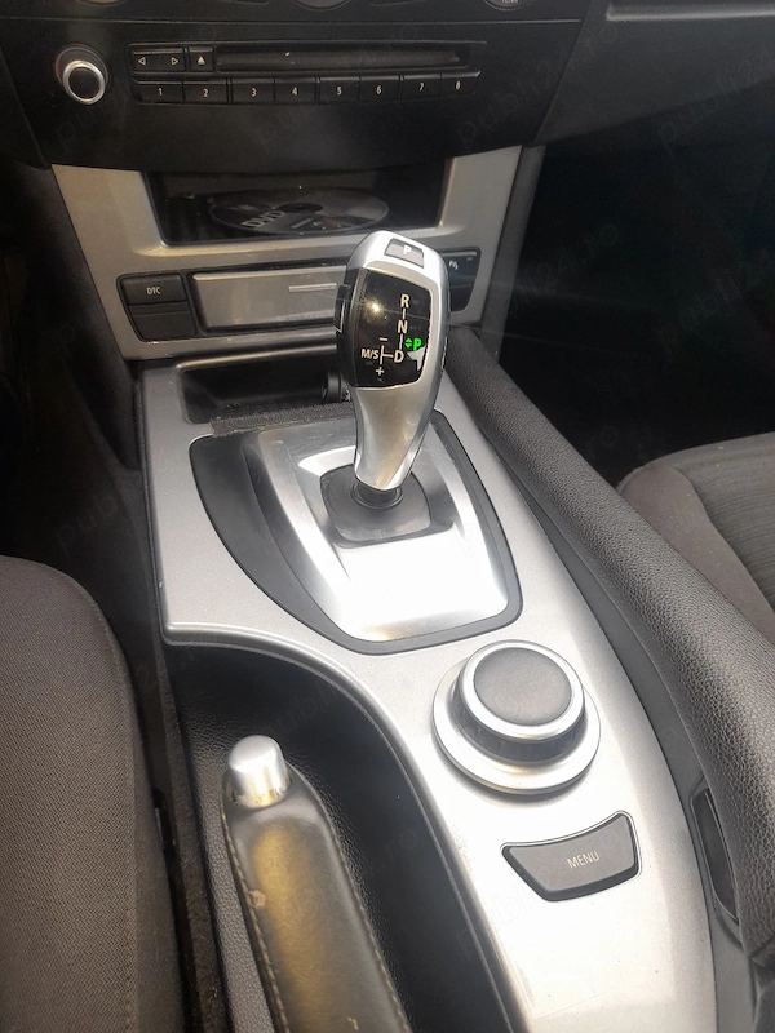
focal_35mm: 25
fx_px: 746
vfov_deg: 69.4
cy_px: 516
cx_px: 388
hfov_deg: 54.9
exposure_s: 1/50
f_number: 2
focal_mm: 4.6
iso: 32
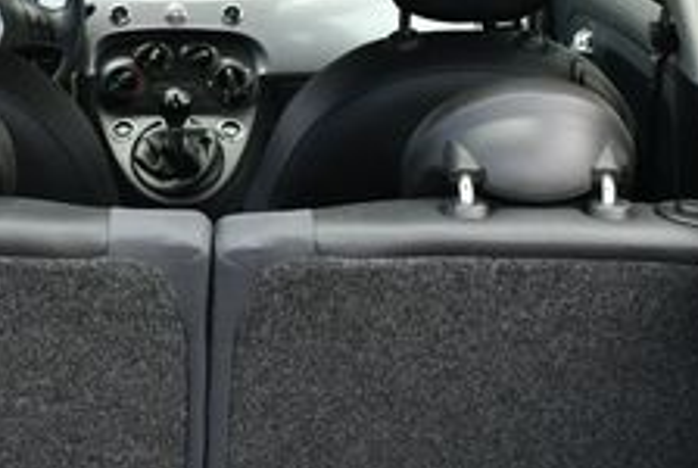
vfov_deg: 13.3
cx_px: 143
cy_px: 359
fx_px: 2000
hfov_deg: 19.6
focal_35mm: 103
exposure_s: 1/250
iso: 360
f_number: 5.6
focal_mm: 18
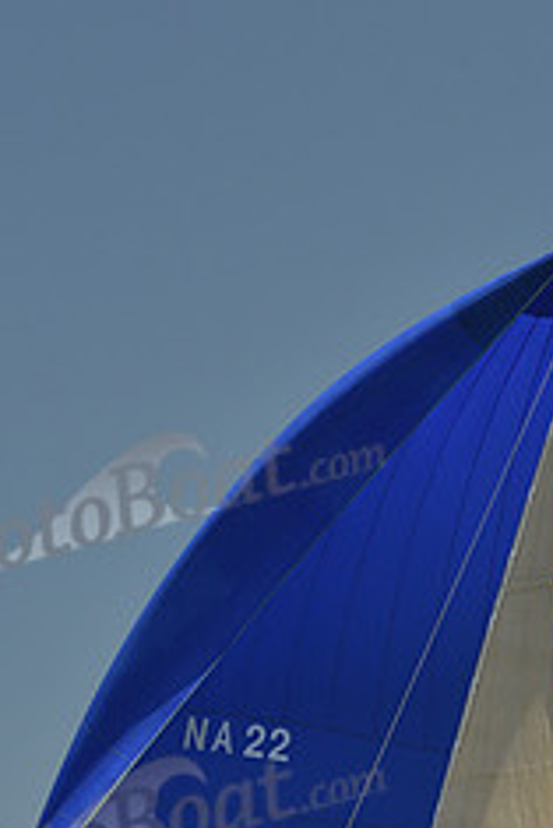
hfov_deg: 7.9
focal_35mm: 173
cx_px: 569
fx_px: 3980
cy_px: 965
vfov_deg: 11.7
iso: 250
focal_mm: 70
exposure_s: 1/640
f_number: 6.3
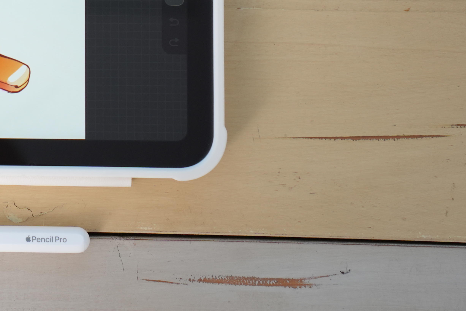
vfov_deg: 9.7
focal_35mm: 140
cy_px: -41
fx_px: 1812
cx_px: -137
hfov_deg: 14.1
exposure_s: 1/50
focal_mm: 49
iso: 640
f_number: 5
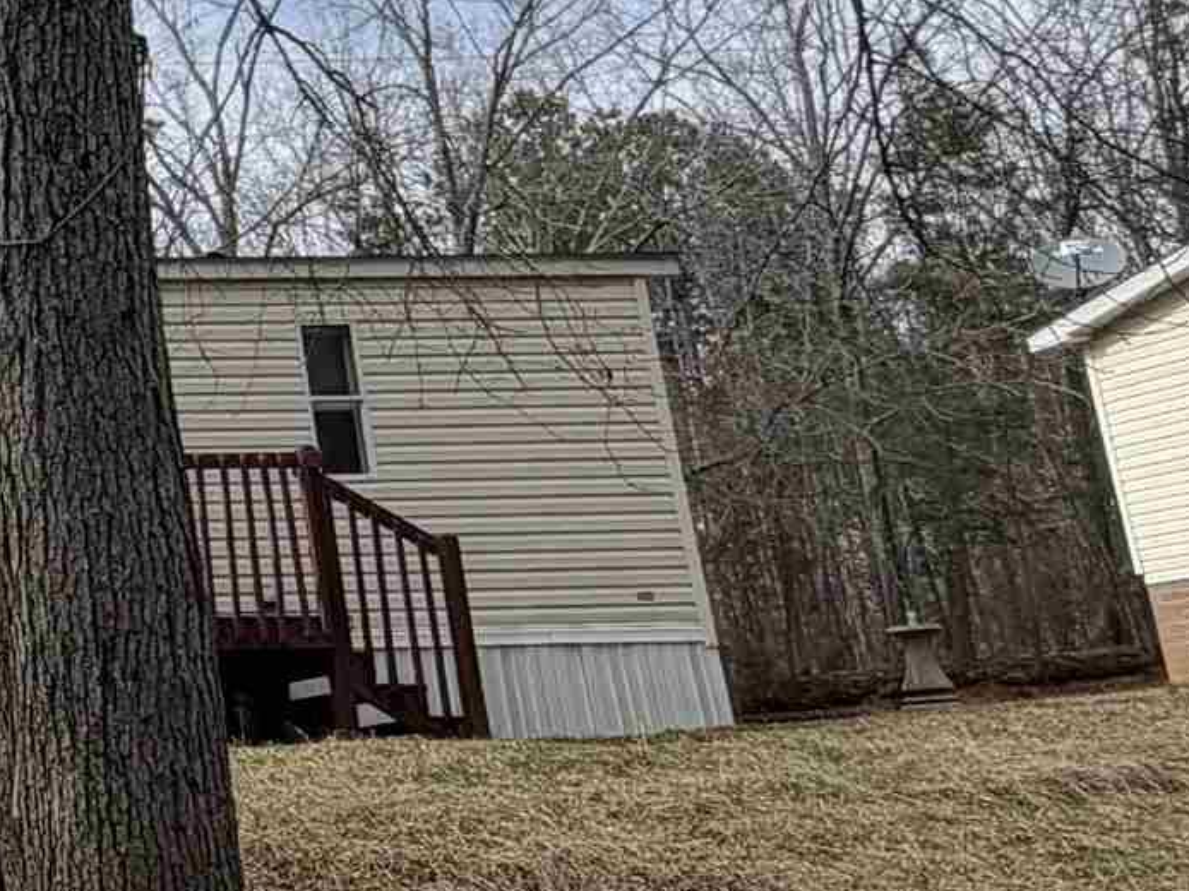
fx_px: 2129
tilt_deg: +15.3
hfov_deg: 23.2
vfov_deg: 23.6
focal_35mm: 62
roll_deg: +1.9
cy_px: 355
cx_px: -720
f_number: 2.2
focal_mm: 2.22
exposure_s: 1/770
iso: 20
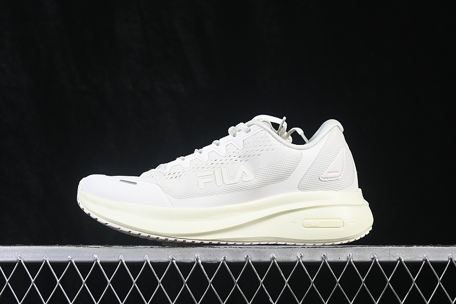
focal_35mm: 75
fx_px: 950
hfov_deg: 27.0
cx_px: 228
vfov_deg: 18.2
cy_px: 152
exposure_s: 1/80
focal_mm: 50
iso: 160
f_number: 8
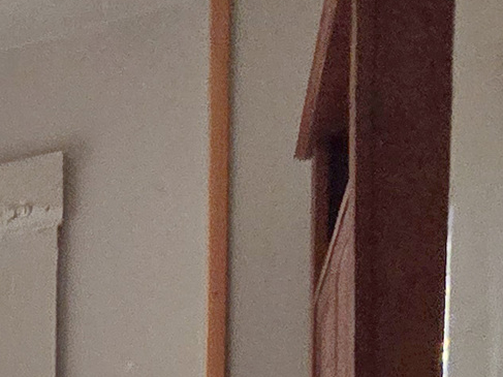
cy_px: 976
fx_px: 1191
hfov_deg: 17.8
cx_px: -463
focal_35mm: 82
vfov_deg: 12.6
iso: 160
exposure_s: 1/60
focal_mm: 2.2
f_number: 2.2
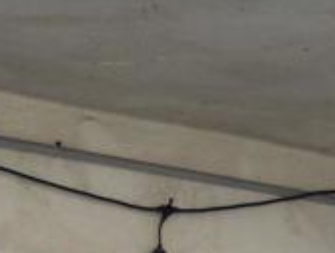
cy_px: 721
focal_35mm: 214
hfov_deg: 8.3
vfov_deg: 6.4
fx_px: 2075
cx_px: -510
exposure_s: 1/125
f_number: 3.5
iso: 80
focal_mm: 6.2
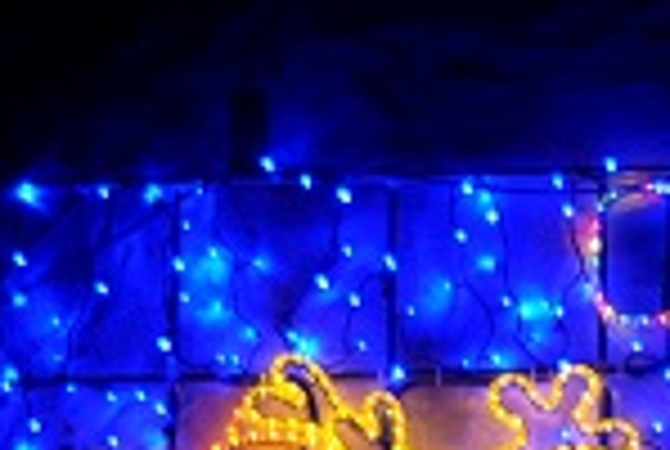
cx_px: 616
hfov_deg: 7.8
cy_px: 747
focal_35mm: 261
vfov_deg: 5.2
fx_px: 4867
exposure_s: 1/13
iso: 400
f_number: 4.8
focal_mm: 52
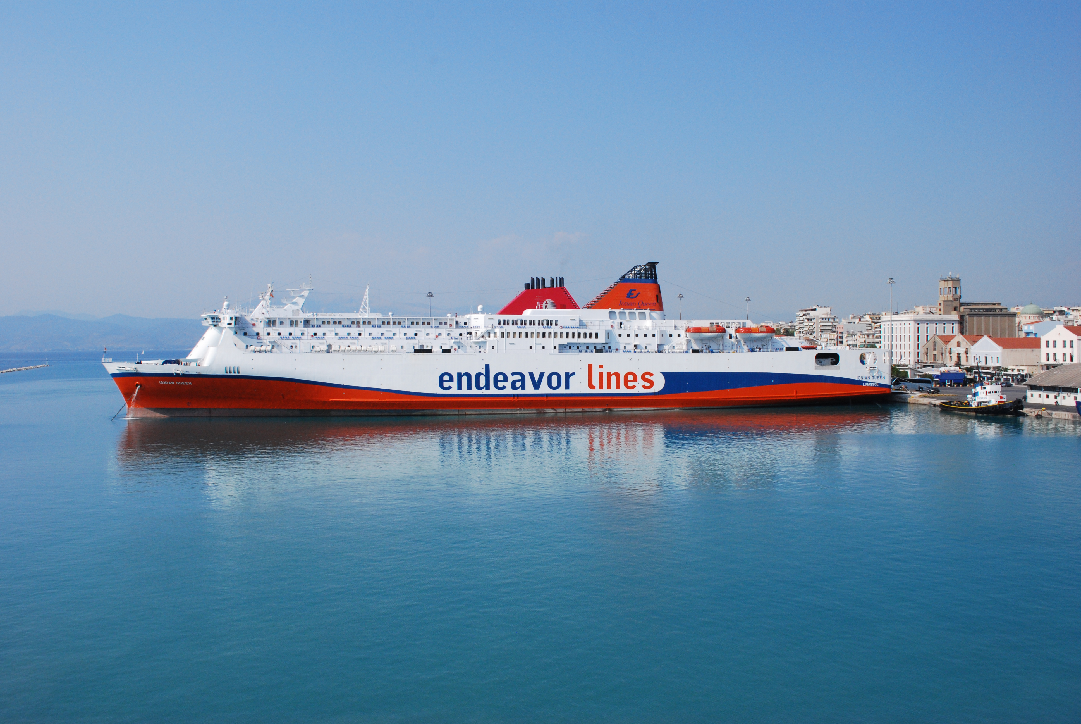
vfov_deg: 43.7
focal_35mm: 30
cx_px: 540
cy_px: 362
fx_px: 902
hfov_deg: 61.9
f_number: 11
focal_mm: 20
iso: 400
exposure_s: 1/500
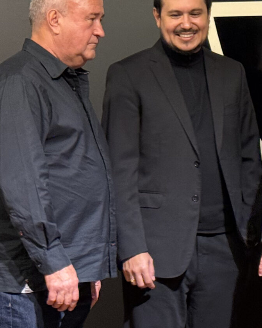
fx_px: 1386
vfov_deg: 13.5
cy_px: 127
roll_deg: +0.4
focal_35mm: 143
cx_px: 365
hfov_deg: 10.5
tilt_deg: +3.1
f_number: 1.78
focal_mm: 6.76
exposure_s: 1/40
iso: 250
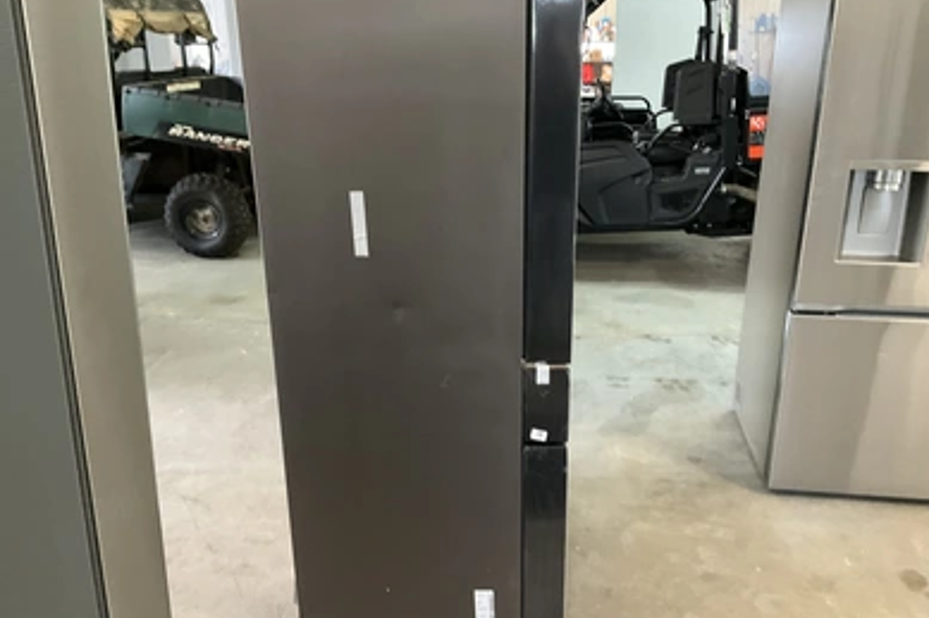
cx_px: 459
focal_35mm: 31
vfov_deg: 42.3
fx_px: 800
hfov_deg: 60.3
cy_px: 303
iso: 320
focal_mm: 3
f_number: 1.8
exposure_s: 1/40
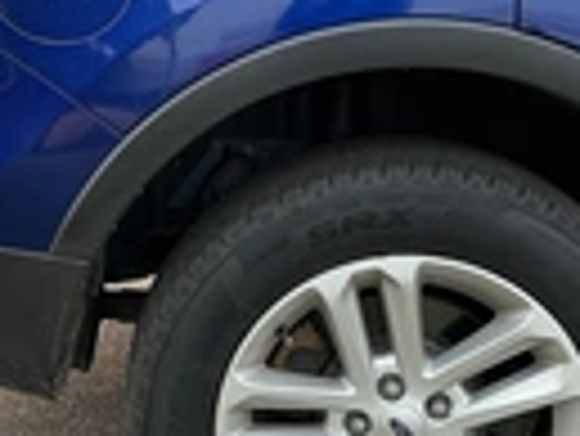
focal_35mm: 87
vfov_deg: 17.0
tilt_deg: -11.1
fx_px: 1459
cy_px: 180
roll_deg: +0.2
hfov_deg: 22.2
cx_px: 130
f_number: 1.8
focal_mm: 3
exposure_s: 1/190
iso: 20
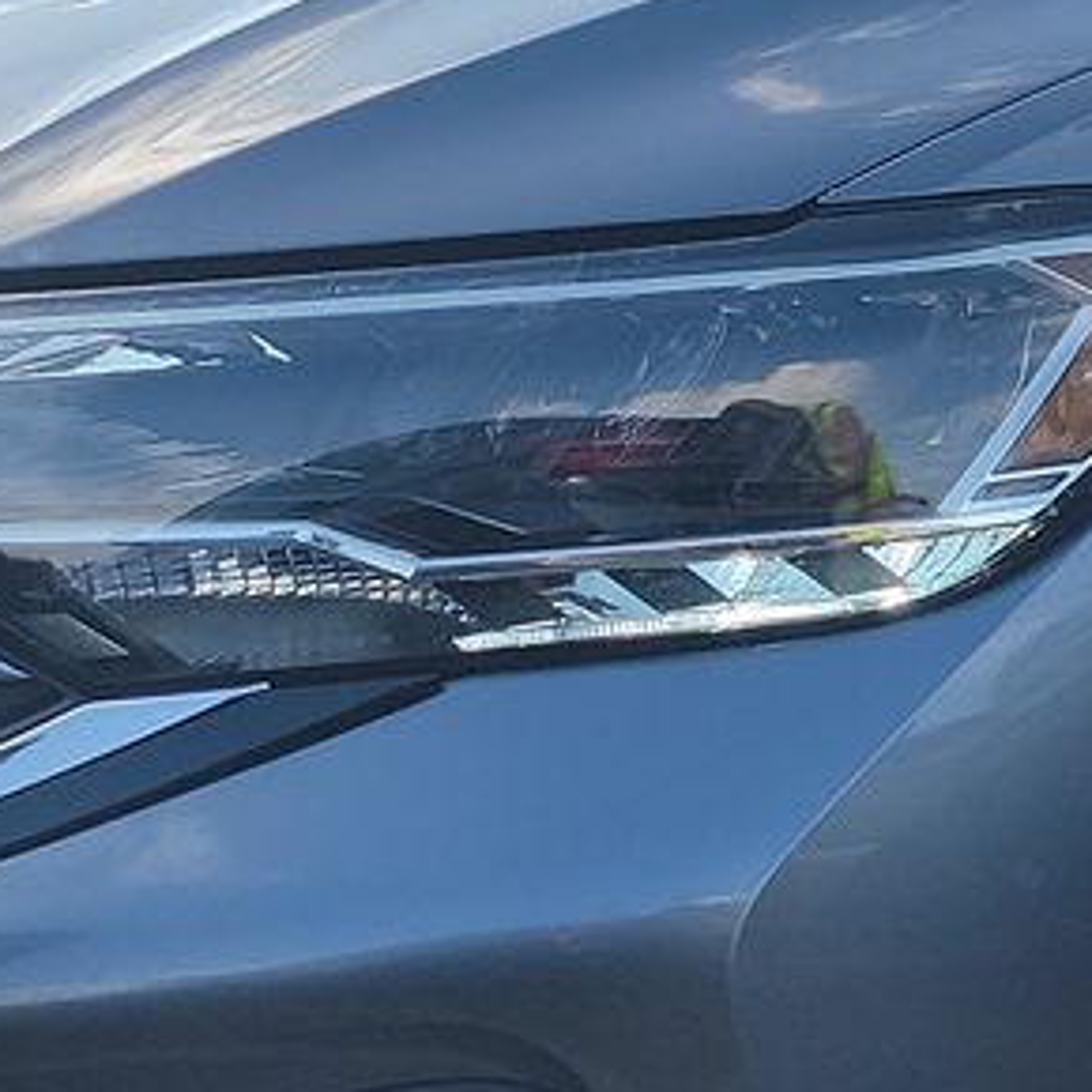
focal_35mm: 117
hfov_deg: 14.7
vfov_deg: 14.9
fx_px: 4176
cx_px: 1062
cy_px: 648
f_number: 1.8
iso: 50
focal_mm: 6.7
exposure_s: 1/421
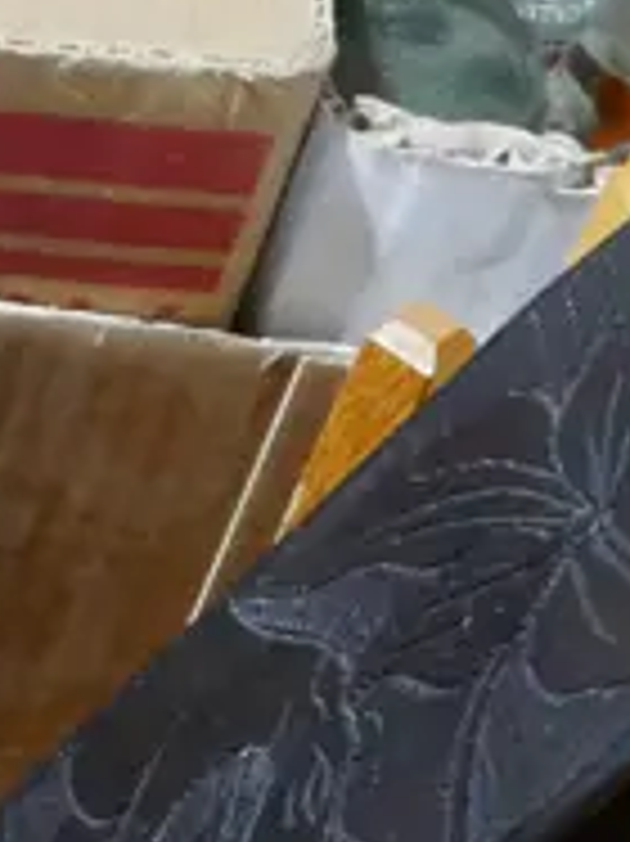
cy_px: 1752
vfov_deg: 9.8
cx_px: -857
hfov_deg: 7.5
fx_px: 4519
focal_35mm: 186
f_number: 5
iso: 2000
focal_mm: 17
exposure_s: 1/60
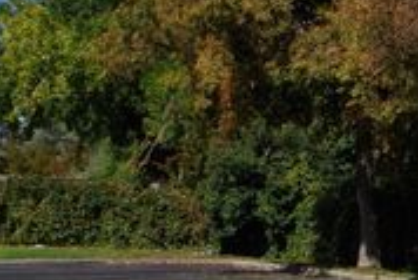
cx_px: 580
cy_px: 413
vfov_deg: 10.9
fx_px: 1418
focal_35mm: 122
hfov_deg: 15.7
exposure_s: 1/250
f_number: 14
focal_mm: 23.13
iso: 200
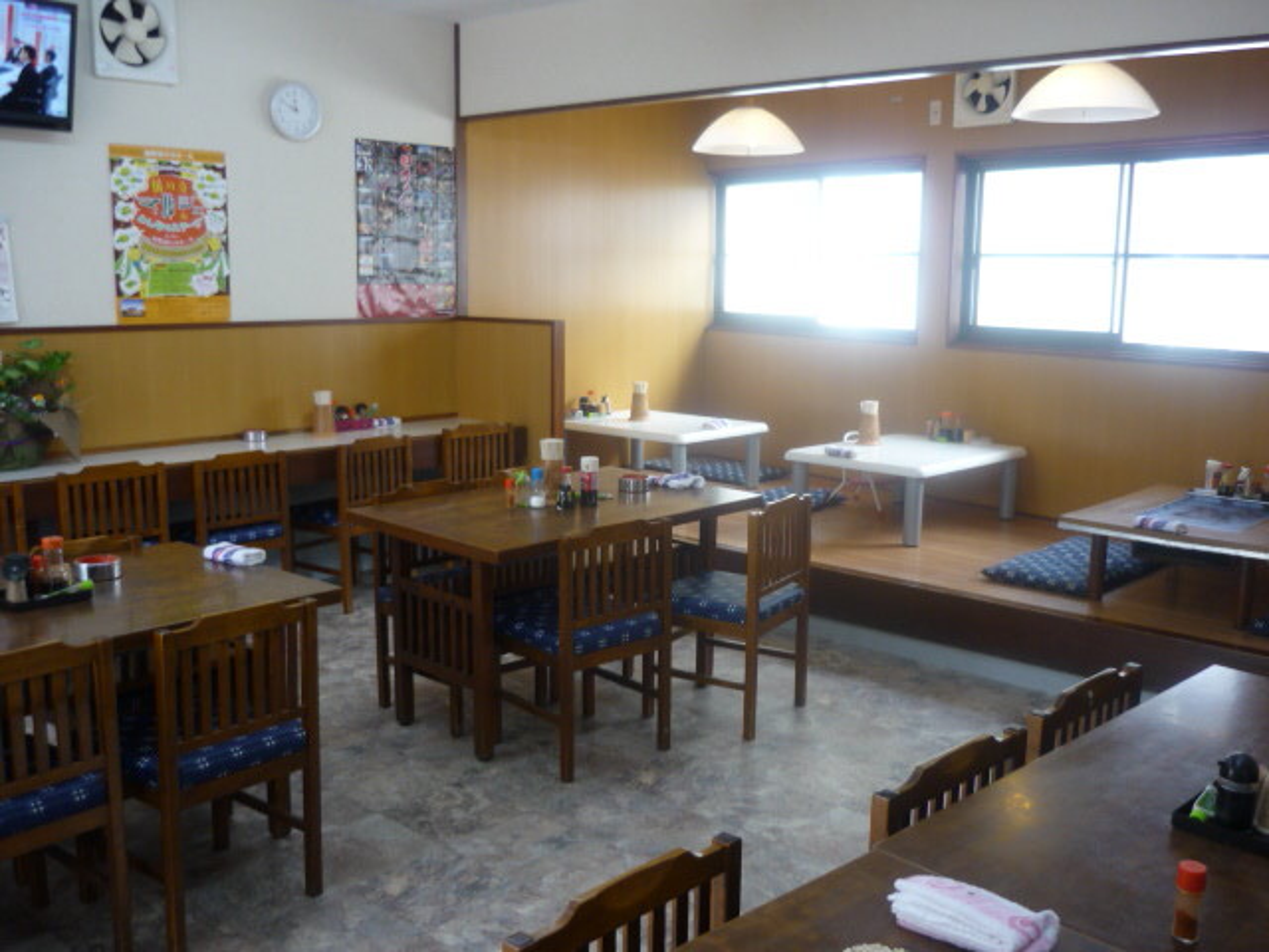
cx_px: 634
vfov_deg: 42.9
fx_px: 1210
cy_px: 476
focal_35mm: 33
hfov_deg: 55.4
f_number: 2.8
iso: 125
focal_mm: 5.5
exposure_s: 1/30
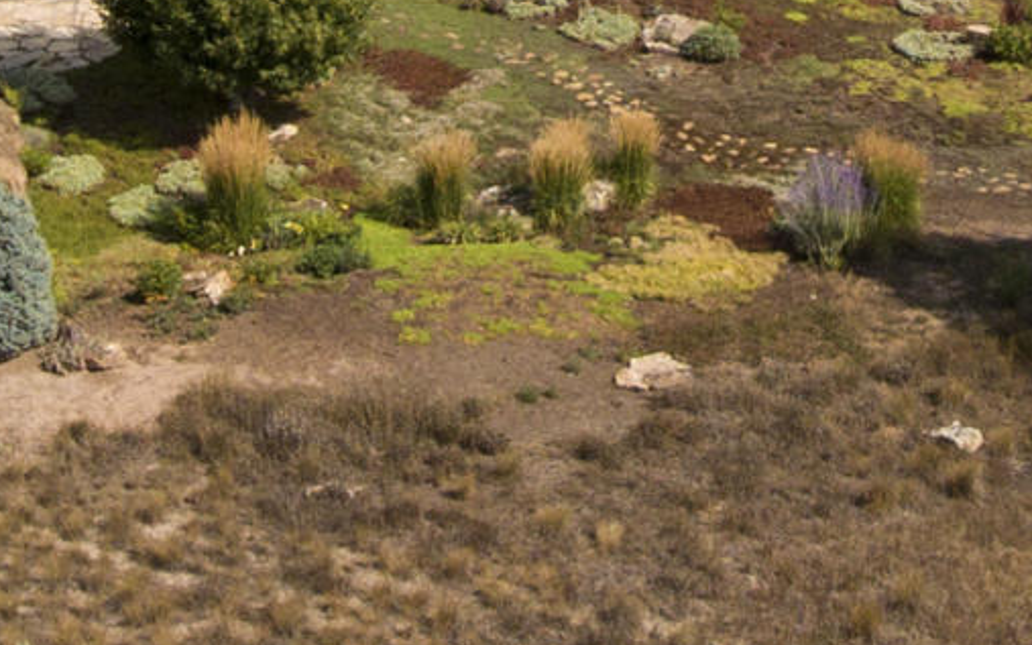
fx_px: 5429
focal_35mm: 193
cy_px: -938
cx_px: 830
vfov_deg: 6.5
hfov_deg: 10.8
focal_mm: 32
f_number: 7.1
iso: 125
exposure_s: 1/125
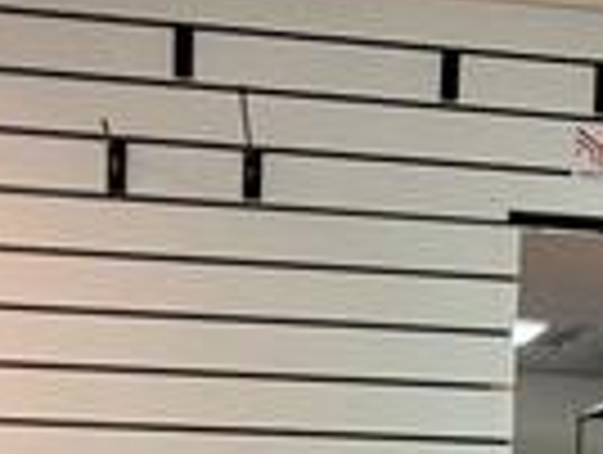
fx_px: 1082
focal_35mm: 62
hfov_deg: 30.6
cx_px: 454
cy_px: 616
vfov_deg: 21.2
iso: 200
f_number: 2.2
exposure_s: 1/30
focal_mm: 1.74
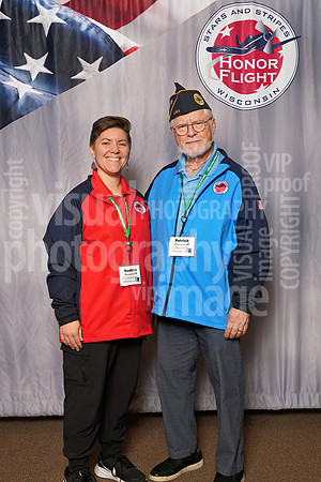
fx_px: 642
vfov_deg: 41.1
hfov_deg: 28.1
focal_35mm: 48
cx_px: 160
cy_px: 241
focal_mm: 32
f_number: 9
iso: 800
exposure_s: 1/125
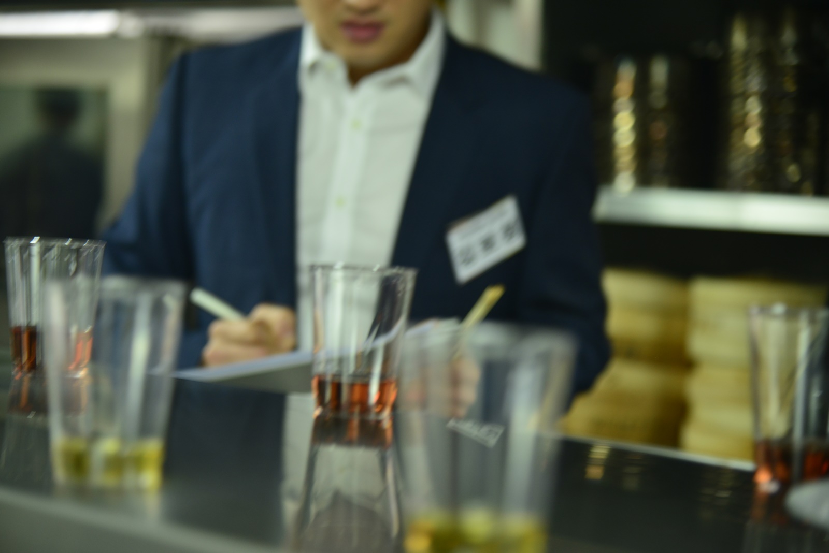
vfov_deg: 14.9
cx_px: 414
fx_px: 2119
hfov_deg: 22.1
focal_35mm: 92
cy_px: 276
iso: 800
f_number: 4
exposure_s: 1/25
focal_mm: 92
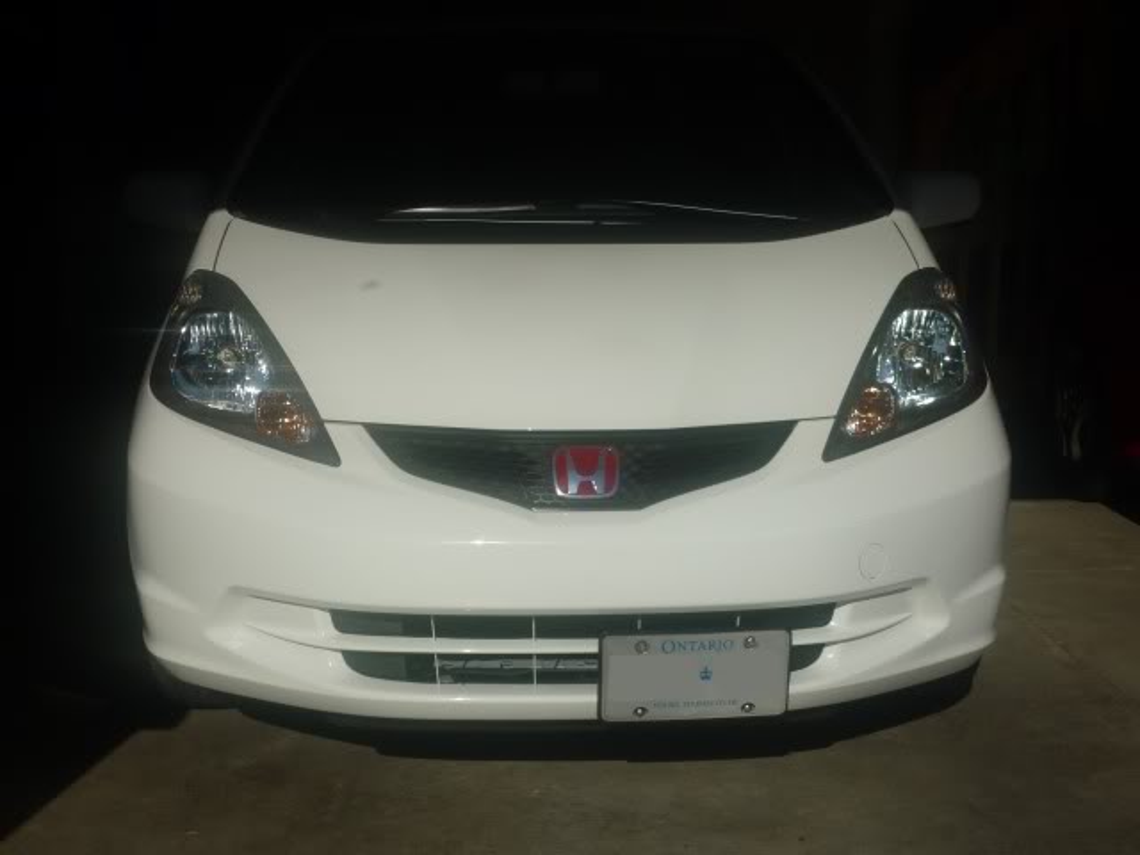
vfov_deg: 26.1
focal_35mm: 56
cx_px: 570
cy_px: 428
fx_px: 1844
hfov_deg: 34.3
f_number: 10
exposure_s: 1/400
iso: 80
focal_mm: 9.2
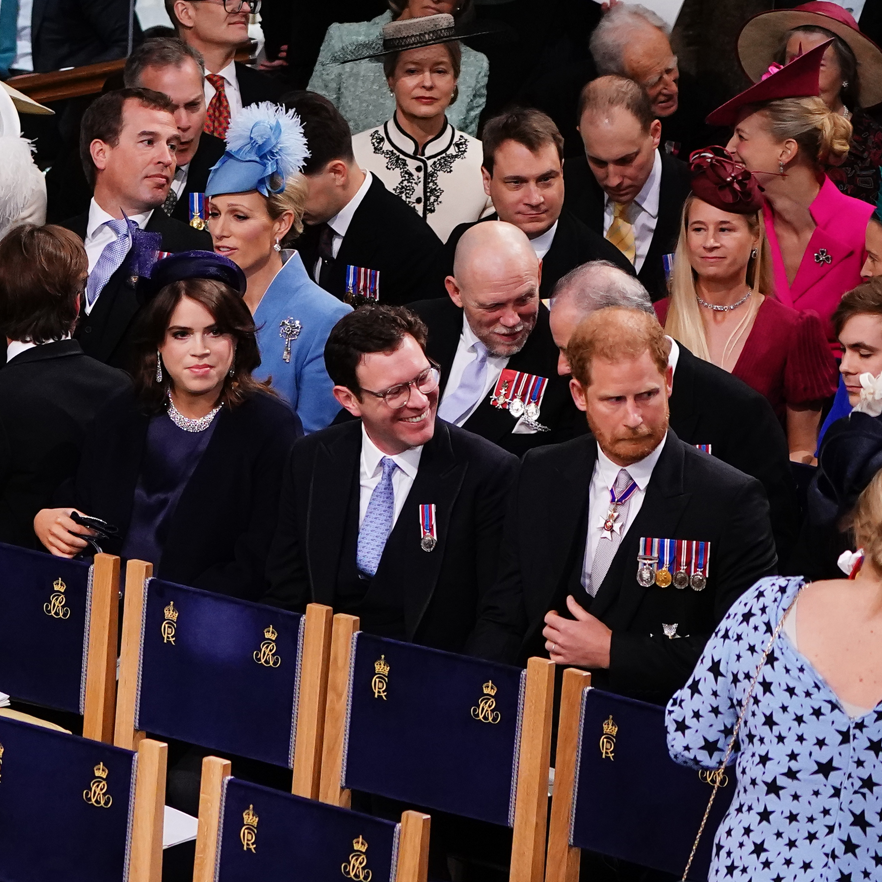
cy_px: 421
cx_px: 189
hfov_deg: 11.4
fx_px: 4411
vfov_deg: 11.4
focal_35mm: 153
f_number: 4.5
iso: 5000
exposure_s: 1/125
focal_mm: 100
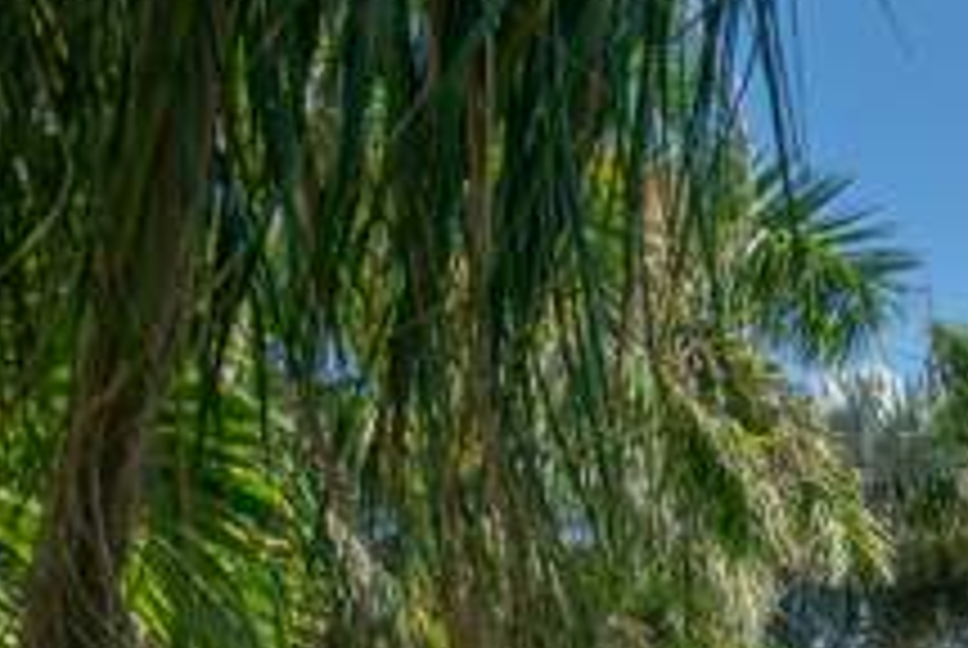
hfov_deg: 31.4
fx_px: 1508
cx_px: 1076
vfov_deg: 18.8
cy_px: 1166
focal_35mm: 56
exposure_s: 1/125
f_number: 8
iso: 100
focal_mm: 10
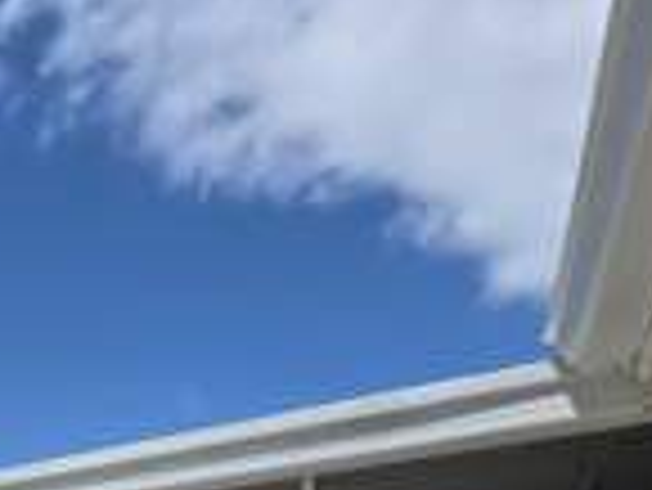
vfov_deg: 27.6
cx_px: -220
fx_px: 811
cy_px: 650
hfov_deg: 31.9
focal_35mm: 43
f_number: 1.9
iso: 40
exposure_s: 1/5000
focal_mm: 2.2
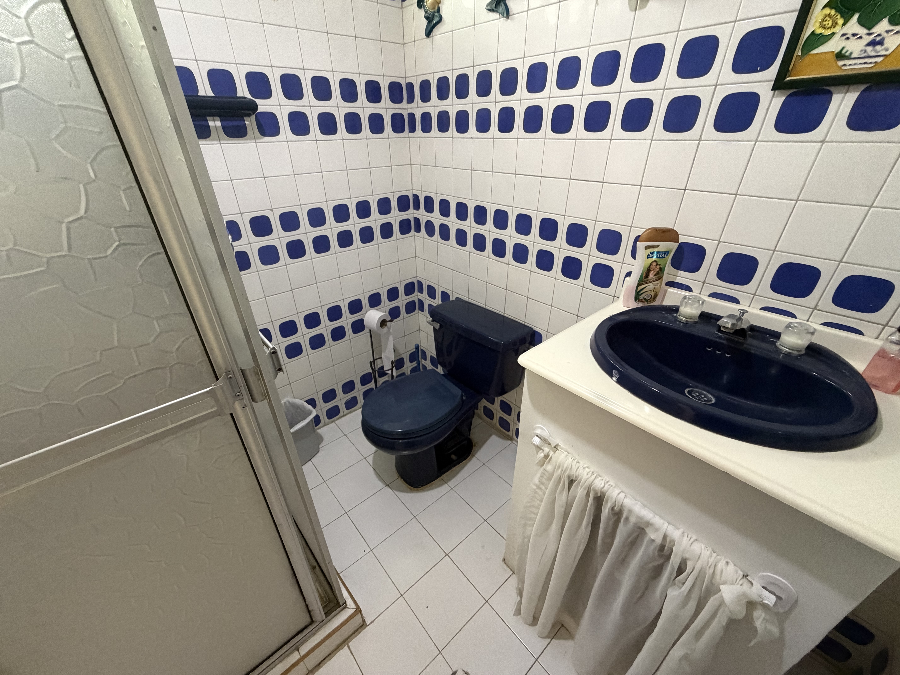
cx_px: 450
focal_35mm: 14
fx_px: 364
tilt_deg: -29.4
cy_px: 338
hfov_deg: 102.1
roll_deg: +1.4
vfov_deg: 85.7
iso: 640
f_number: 2.2
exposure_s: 1/60
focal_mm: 2.22
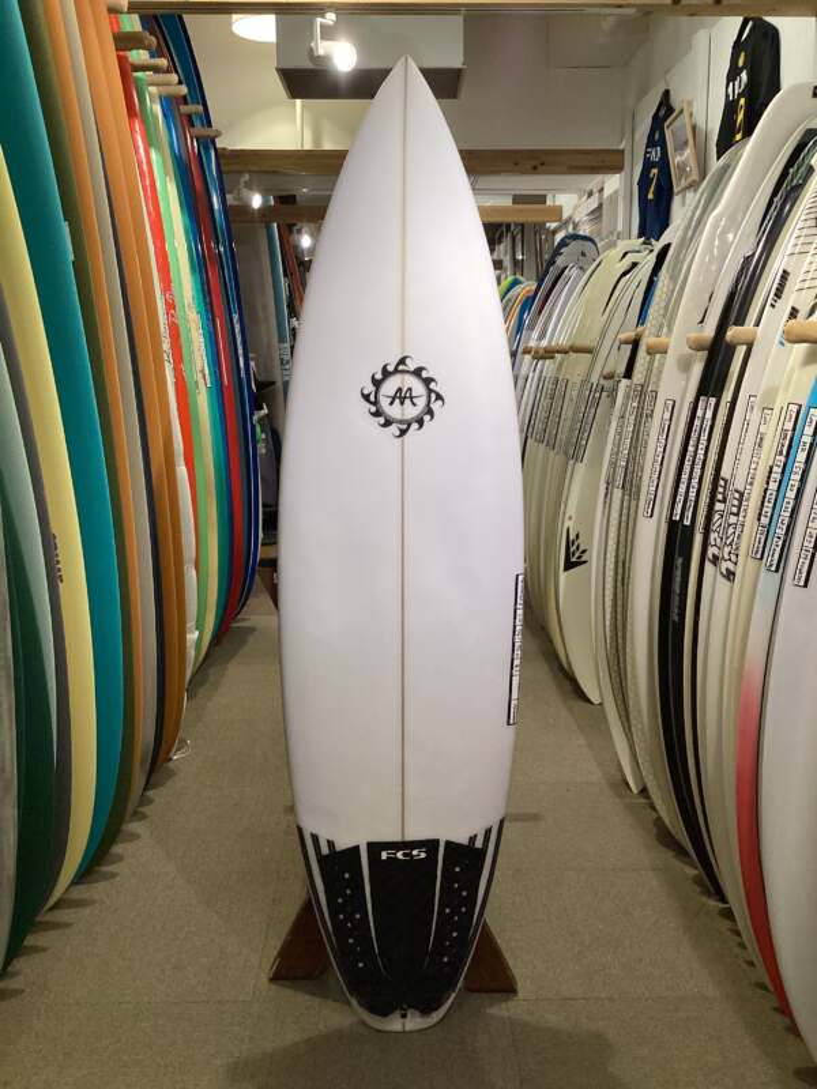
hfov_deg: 45.4
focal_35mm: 31
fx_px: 976
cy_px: 544
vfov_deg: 58.4
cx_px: 408
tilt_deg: -10.6
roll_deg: -0.3
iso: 64
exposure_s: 1/120
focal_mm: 3.3
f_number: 2.4
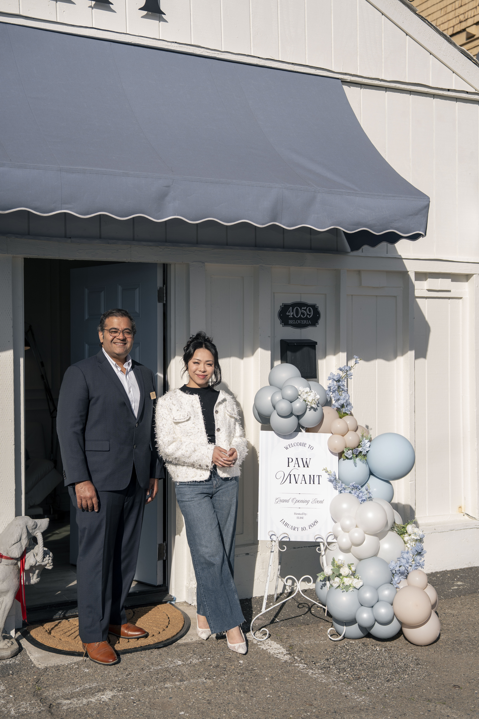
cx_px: 240
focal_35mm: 45
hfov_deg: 29.9
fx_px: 898
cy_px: 360
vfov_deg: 43.6
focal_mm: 45
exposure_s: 1/4000
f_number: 2.8
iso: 125
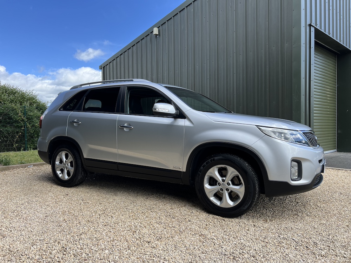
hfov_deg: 67.3
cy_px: 132
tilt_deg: -0.5
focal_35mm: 26
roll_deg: +0.8
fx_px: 264
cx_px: 176
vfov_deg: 53.1
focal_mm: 5.7
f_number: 1.5
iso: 50
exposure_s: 1/1361
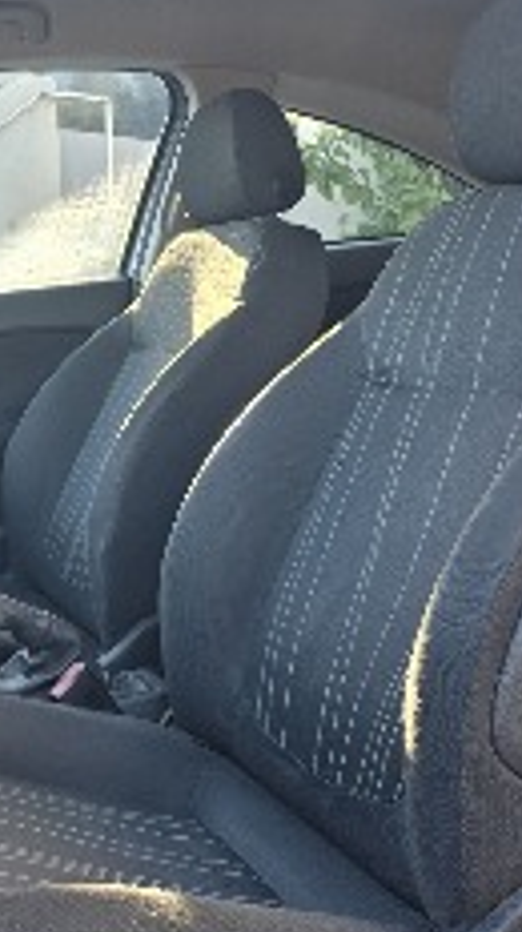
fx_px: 1111
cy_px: 414
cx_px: 28
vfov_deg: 45.4
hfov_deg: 25.4
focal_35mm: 45
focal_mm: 6.3
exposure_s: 1/180
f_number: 1.7
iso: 50
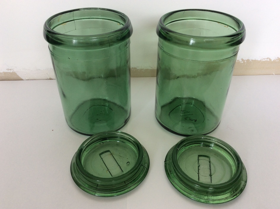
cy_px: 104
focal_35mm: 32
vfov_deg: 44.1
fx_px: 258
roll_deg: +1.8
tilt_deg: -38.5
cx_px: 140
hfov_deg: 56.9
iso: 40
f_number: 2.4
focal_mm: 3.3
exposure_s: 1/50
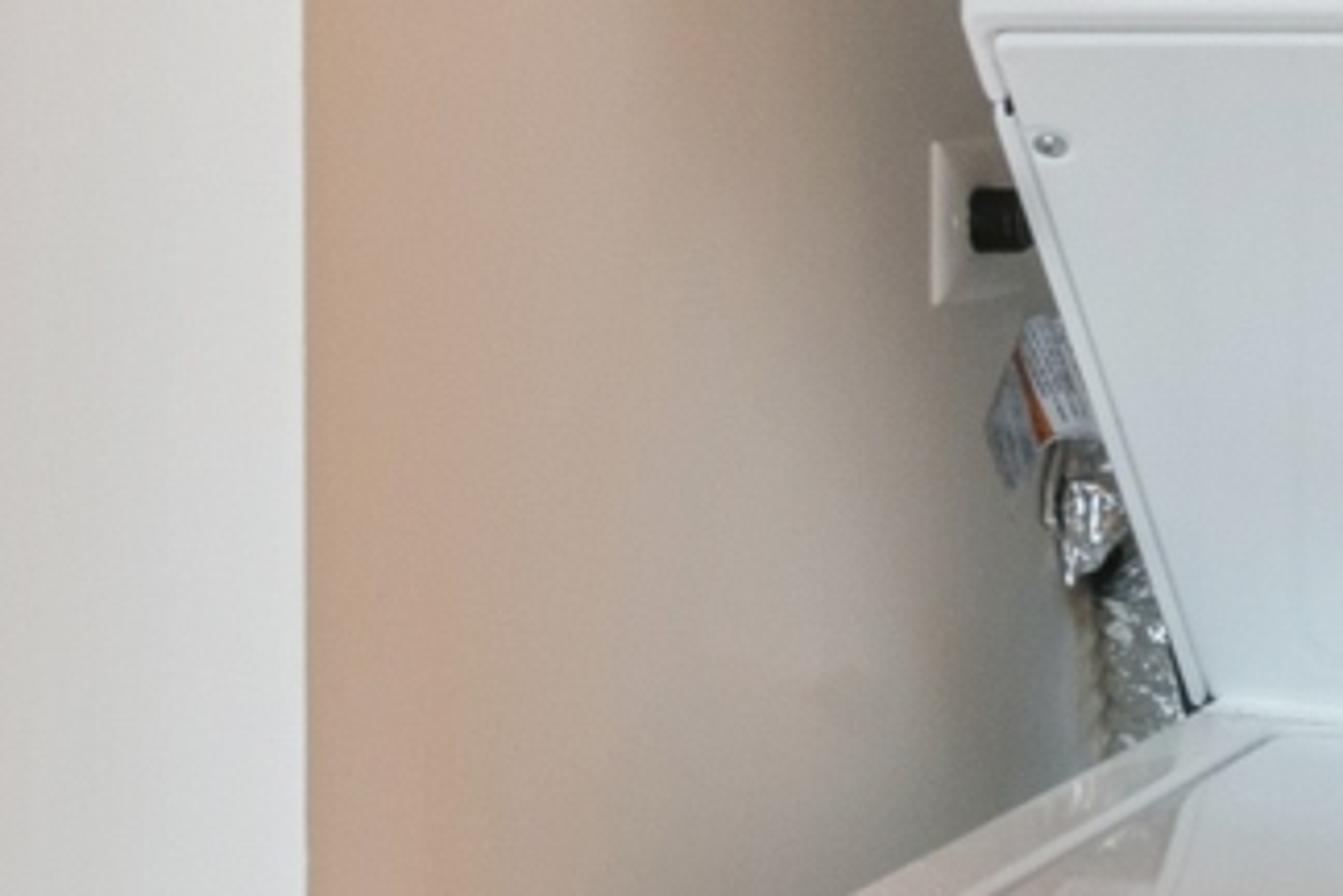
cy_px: 149
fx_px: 3357
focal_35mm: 90
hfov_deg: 22.0
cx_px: 112
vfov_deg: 15.1
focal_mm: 12
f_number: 8
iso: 200
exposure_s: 1/4
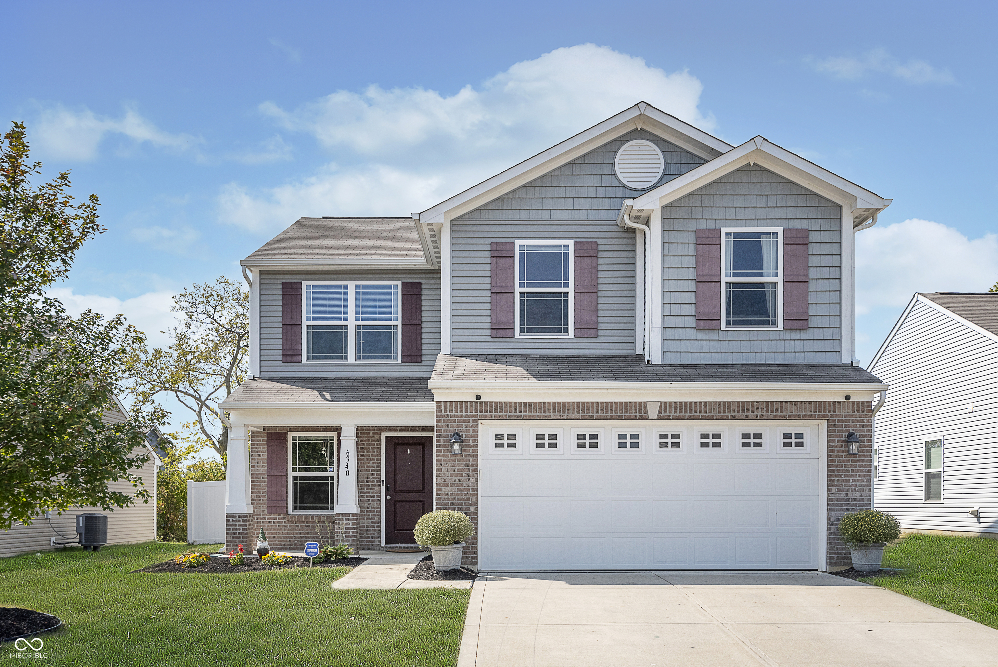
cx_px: 499
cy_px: 334
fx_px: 832
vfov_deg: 43.6
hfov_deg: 61.9
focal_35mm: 30
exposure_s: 1/2500
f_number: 5.6
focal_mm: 30
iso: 320
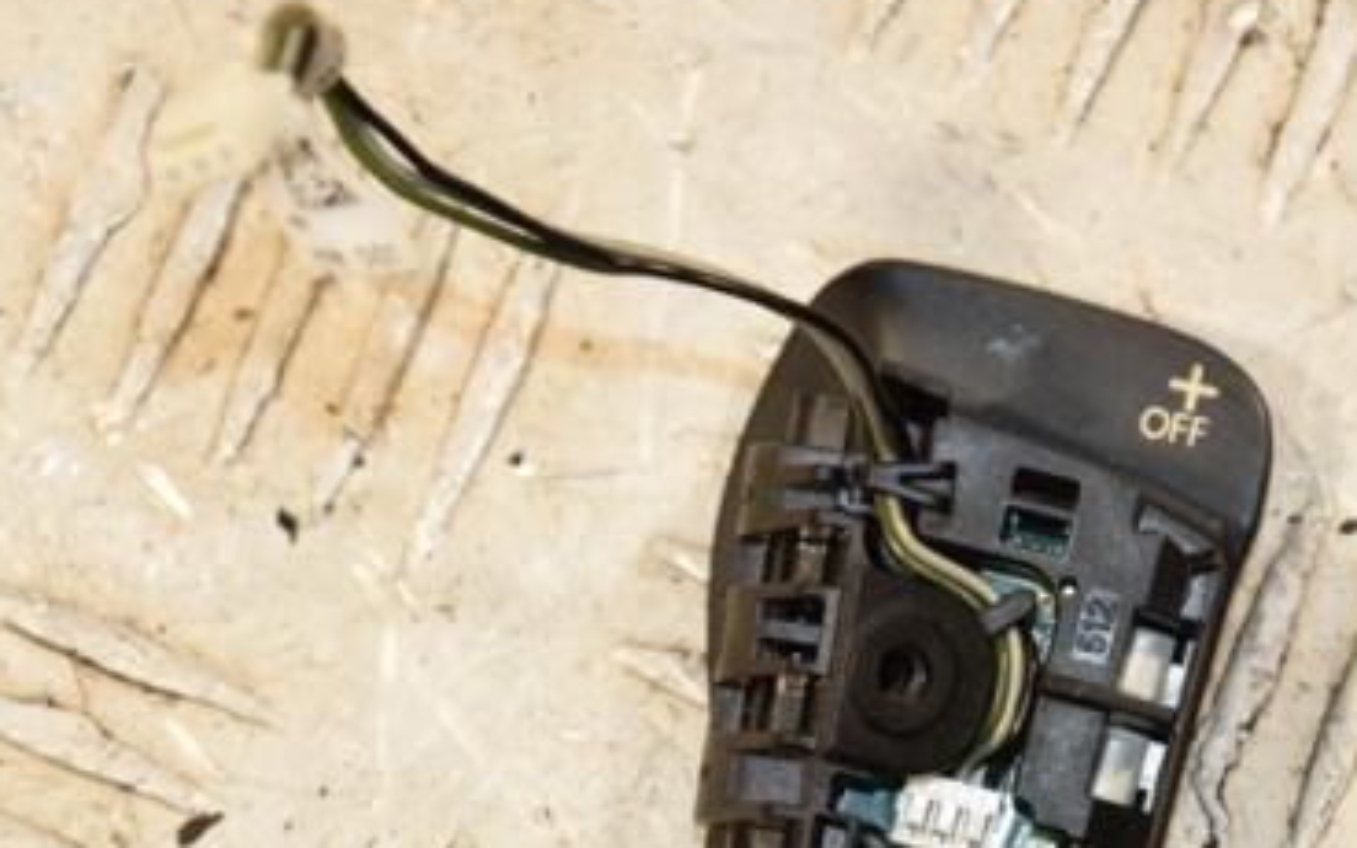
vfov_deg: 5.0
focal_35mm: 262
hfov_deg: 8.0
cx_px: 741
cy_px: 623
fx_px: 9683
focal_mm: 105
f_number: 8
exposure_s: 1/200
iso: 800
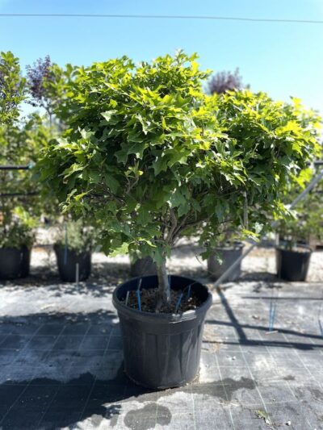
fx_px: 323
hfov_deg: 53.1
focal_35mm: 26
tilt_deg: -4.6
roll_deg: -1.3
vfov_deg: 67.3
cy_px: 215
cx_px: 162
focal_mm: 4.2
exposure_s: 1/1147
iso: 50
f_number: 1.6
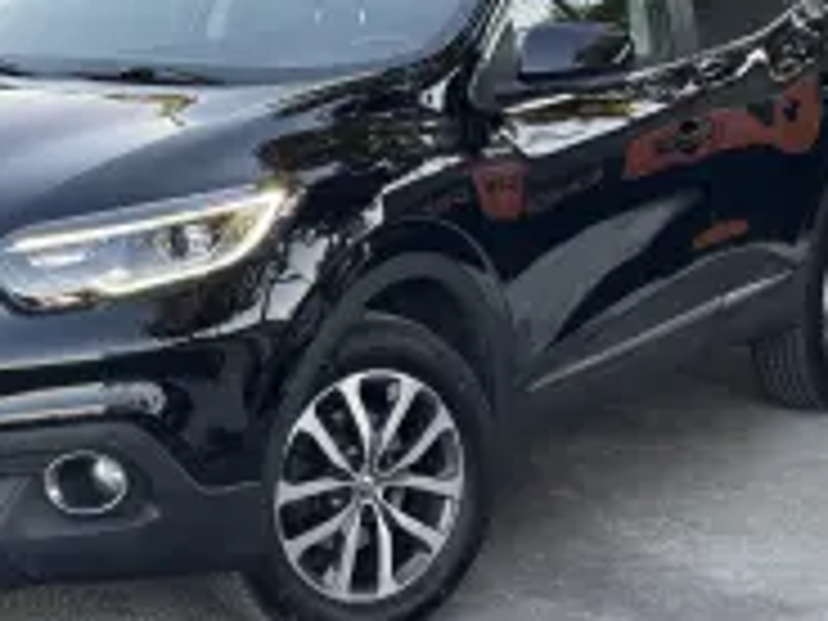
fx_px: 2248
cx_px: 261
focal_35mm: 94
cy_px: 207
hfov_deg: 20.8
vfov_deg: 15.7
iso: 50
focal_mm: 6.76
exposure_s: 1/142
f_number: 1.78
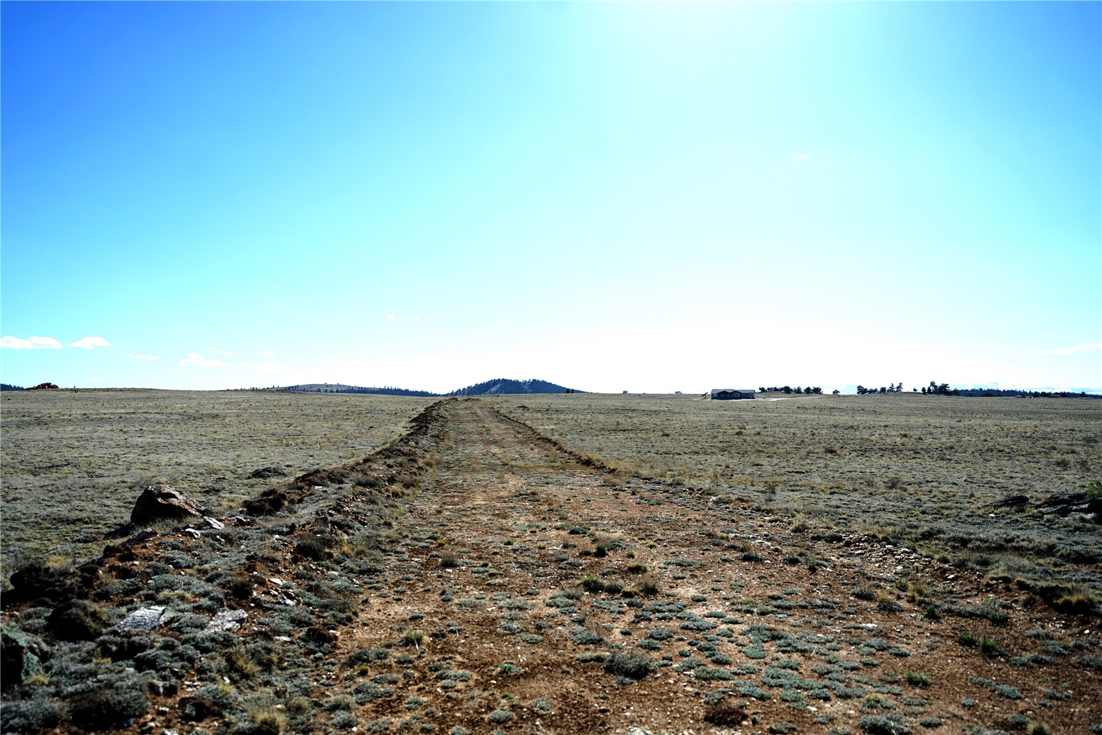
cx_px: 551
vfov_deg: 46.4
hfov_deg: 65.5
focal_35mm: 28
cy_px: 368
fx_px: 857
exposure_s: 1/2000
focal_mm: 28
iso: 125
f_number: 3.2
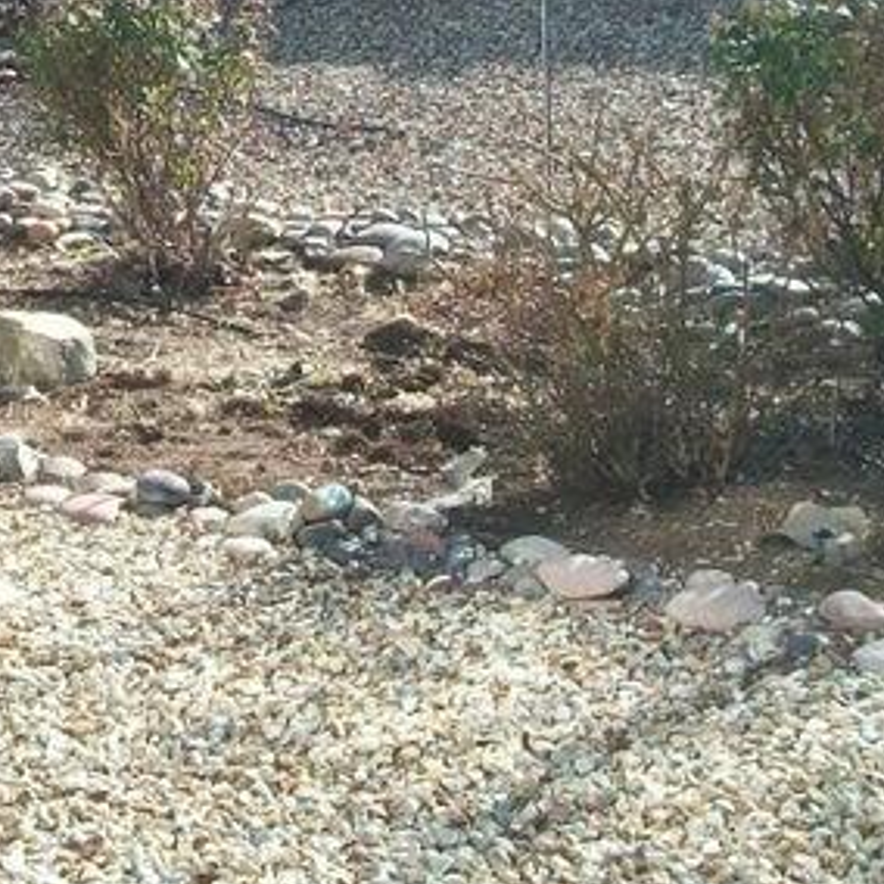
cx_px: 45
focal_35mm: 85
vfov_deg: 20.1
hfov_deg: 19.9
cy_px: 137
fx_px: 2456
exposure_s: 1/640
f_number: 2.9
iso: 80
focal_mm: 5.7
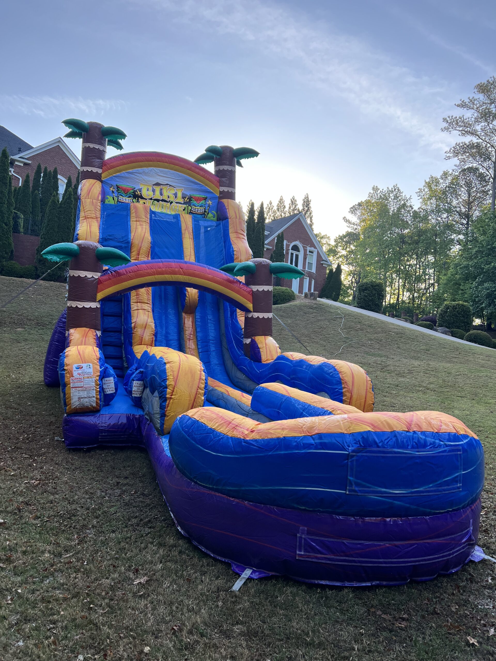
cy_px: 330
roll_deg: -3.9
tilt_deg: +4.5
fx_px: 497
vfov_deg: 67.3
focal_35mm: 26
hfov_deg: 53.1
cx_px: 248
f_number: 1.5
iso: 50
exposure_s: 1/909
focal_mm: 5.7
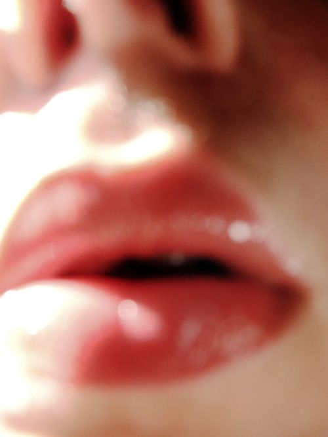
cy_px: 218
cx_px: 164
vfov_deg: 51.4
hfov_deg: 39.6
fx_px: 455
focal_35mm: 36
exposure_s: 1/80
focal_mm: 6
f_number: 2.8
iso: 80
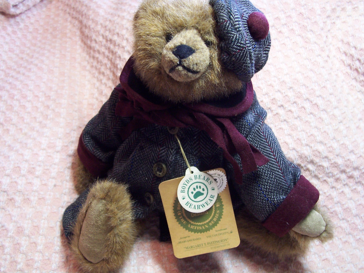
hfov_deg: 50.1
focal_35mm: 37
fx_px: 389
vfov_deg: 38.7
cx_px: 182
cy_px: 136
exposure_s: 1/30
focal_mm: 5.6
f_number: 2.8
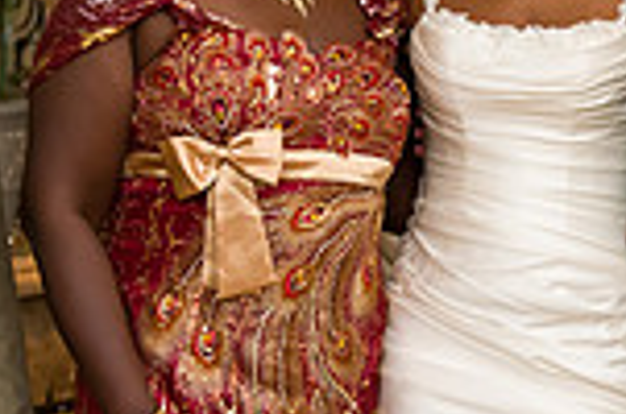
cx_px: 319
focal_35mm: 146
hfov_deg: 14.1
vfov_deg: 9.3
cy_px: 4
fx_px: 2533
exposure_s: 1/125
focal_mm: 38
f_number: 3.2
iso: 1600
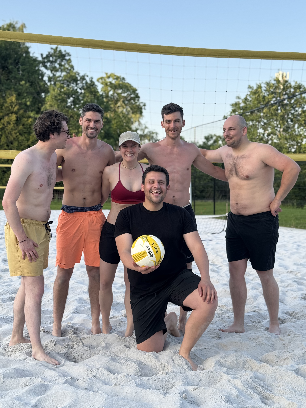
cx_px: 153
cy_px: 204
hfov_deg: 30.3
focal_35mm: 48
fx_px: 566
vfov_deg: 39.7
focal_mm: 6.76
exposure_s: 1/379
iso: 64
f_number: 1.78
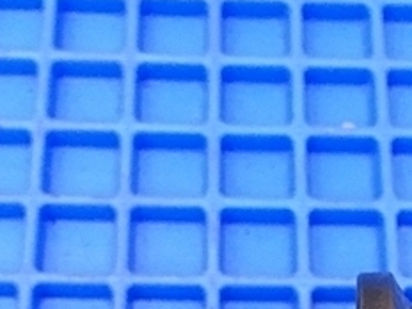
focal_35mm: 80
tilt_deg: -67.8
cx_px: 273
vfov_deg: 17.3
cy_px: 405
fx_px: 952
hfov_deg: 24.3
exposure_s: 1/24
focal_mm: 4.15
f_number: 2.2
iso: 200
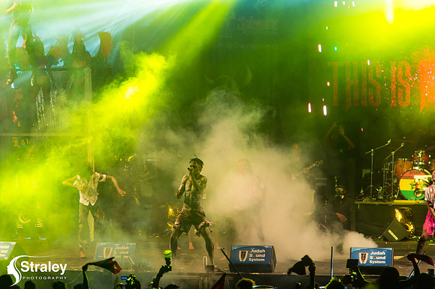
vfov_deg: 5.1
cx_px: 218
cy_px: 144
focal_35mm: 270
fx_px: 3261
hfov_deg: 7.6
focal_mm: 270
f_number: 5.6
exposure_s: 1/160
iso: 2500
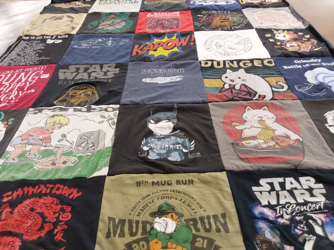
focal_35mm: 28
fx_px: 270
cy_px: 125
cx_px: 167
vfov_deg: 49.7
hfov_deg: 63.4
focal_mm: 2.91
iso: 200
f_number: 1.9
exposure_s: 1/60
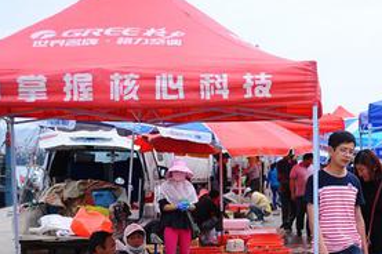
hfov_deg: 19.1
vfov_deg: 13.0
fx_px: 1102
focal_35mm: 104
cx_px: 386
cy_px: 242
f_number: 2.8
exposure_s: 1/4000
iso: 400
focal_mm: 45
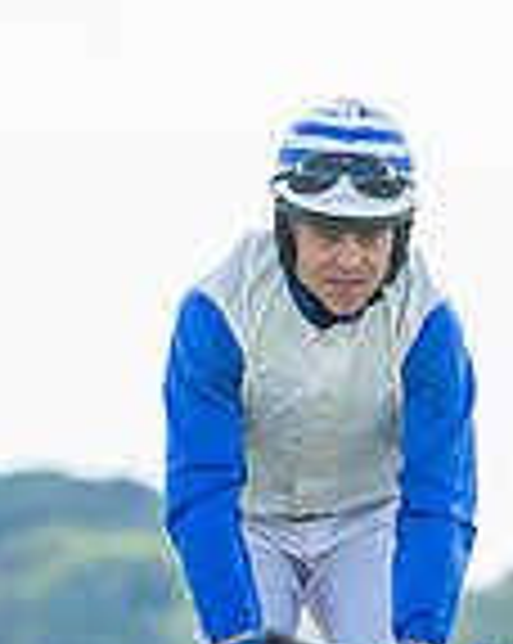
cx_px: 392
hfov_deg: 1.4
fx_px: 21625
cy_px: 796
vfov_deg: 1.7
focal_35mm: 1137
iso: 200
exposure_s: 1/1250
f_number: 5
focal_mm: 200
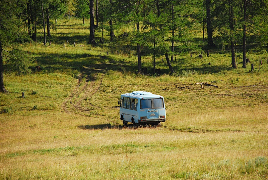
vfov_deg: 6.8
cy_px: 90
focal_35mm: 202
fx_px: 1510
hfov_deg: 10.1
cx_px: 134
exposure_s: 1/800
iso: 400
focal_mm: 135
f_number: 5.6
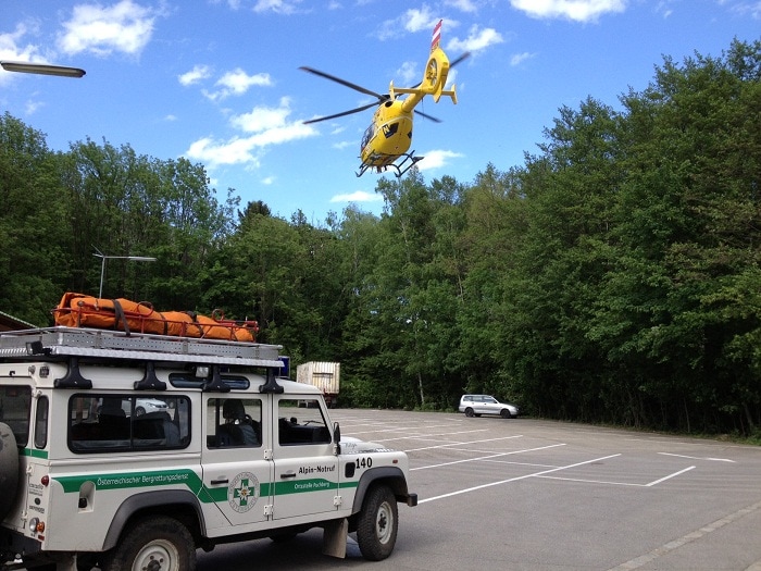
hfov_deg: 52.6
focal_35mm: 35
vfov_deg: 40.7
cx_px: 380
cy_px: 286
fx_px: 769
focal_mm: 4.28
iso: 50
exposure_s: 1/657
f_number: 2.4
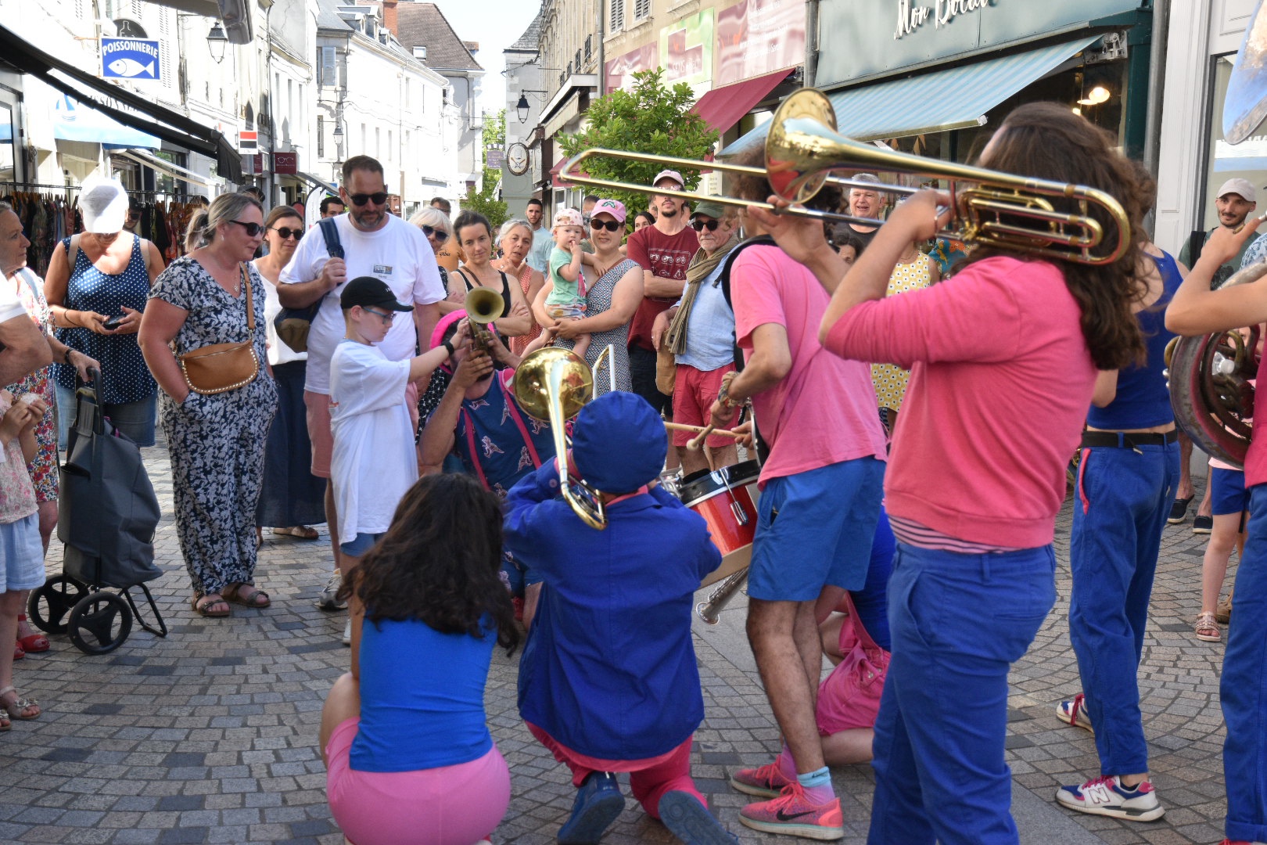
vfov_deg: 28.9
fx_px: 1636
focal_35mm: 46
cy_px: 422
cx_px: 634
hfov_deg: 42.3
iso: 720
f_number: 4.5
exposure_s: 1/1000
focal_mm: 31
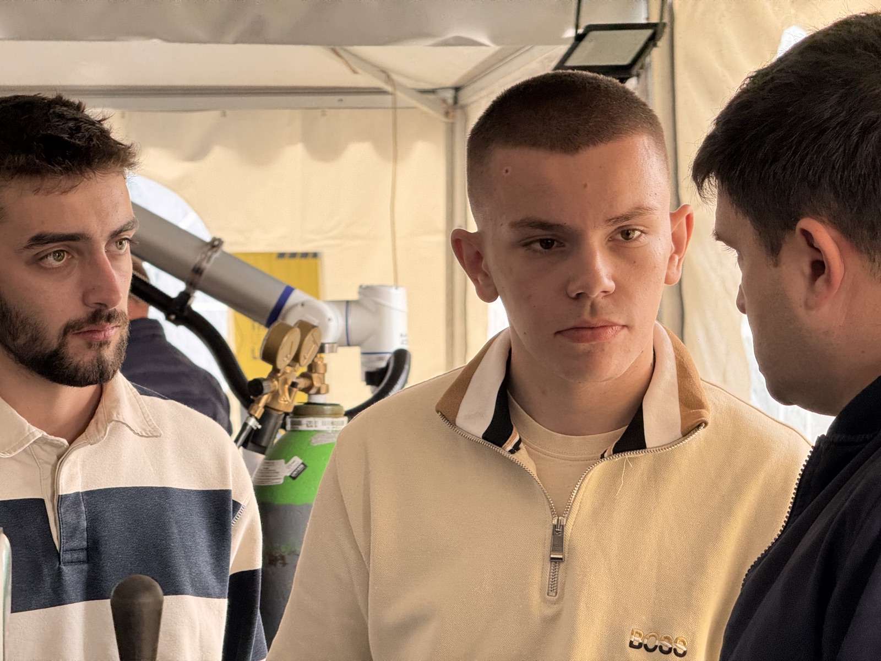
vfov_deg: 12.3
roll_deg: +0.3
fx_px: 3054
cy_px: 330
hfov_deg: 16.4
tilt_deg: +0.3
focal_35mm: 120
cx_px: 440
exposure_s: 1/99
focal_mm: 15.66
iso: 160
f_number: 2.8
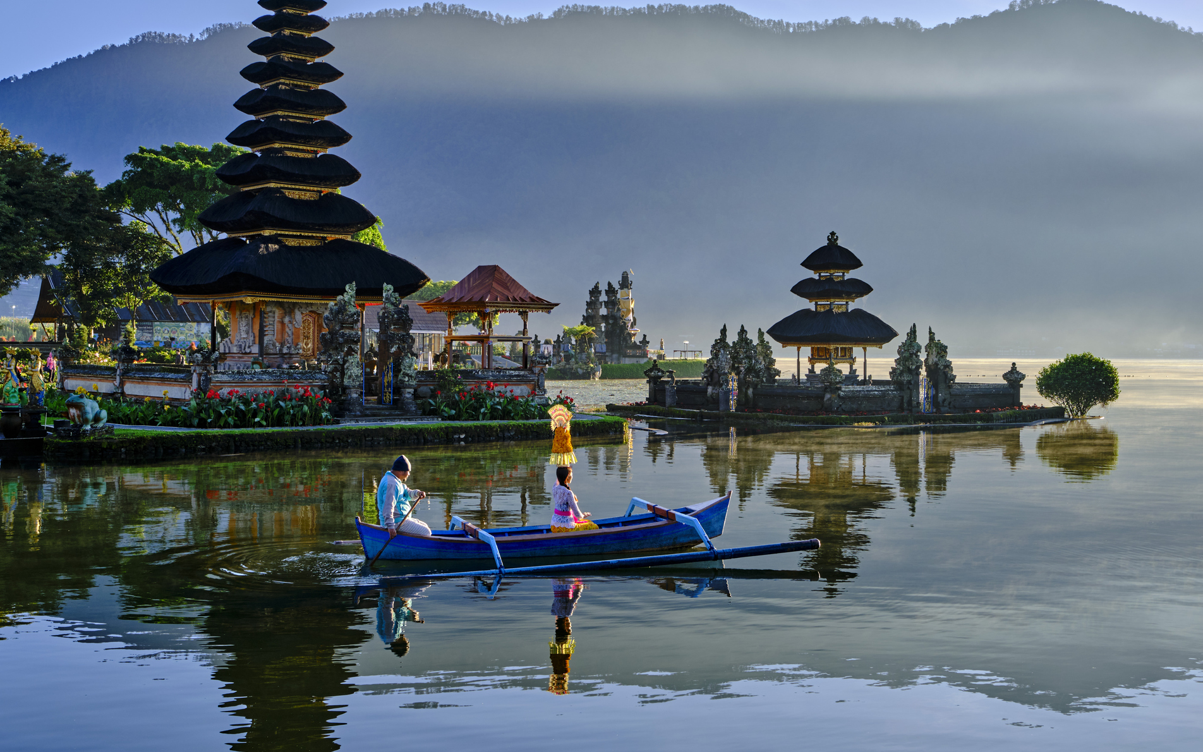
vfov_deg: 30.5
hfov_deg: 47.2
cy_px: 336
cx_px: 603
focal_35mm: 42
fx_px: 1377
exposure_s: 1/125
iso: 160
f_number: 7.1
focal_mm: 24.9
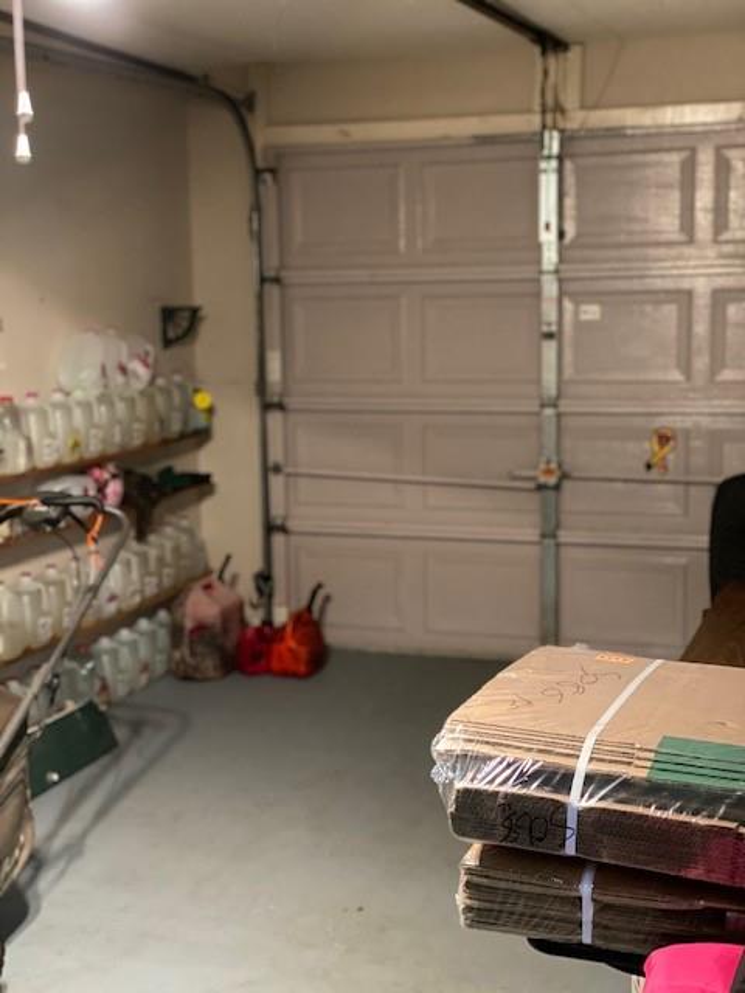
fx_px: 1492
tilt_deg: -7.1
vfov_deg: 36.8
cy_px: 496
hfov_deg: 28.0
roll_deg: +0.8
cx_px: 372
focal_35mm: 52
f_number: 2
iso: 400
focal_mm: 6
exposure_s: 1/15
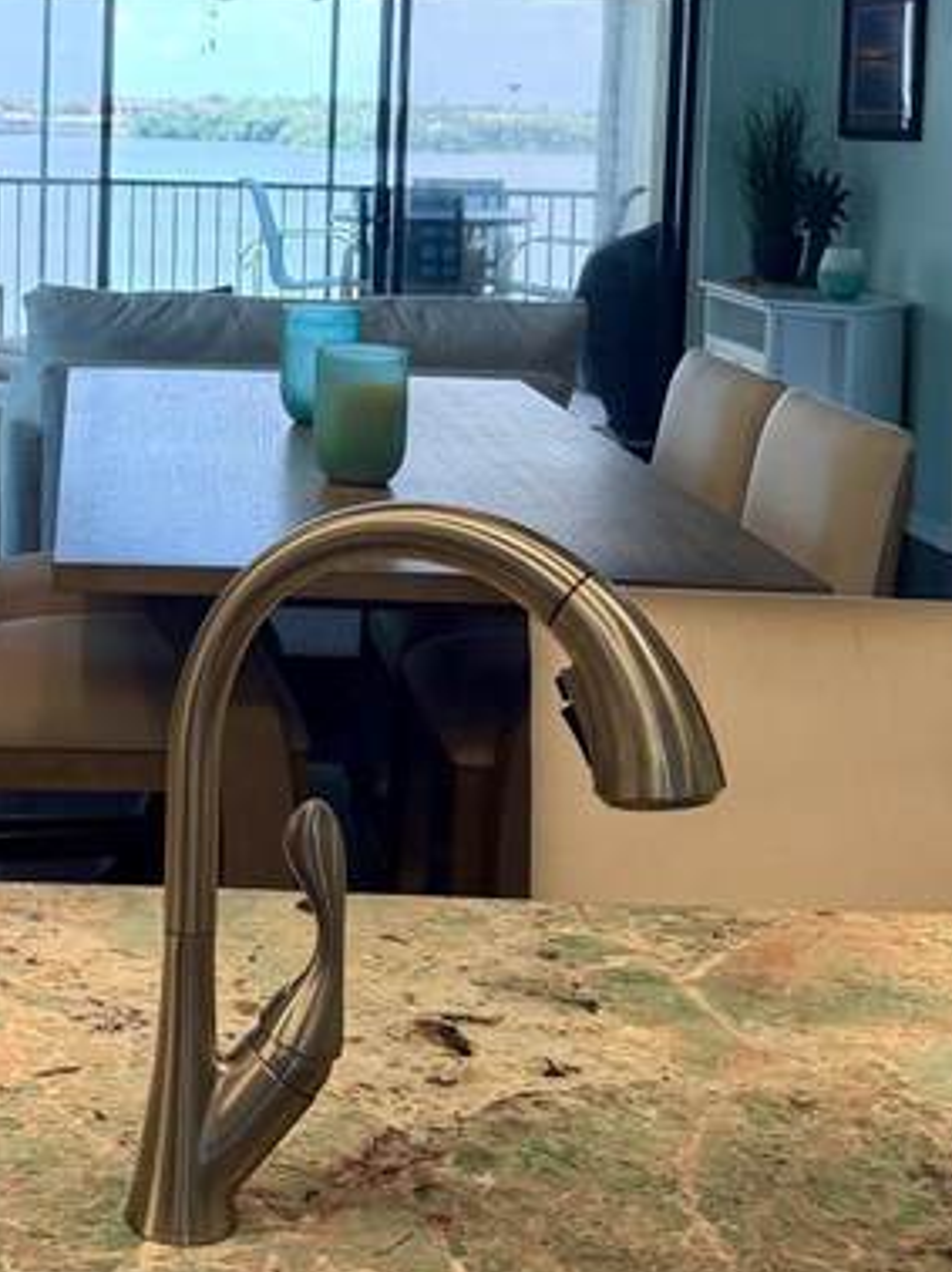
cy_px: 222
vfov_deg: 30.8
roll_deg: -1.5
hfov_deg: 23.3
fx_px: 2239
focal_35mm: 61
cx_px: 64
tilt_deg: -2.7
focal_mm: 6.76
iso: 160
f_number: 1.78
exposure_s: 1/218
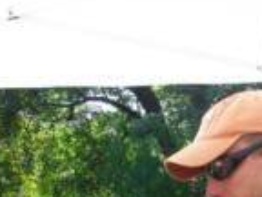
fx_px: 840
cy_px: 300
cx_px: 144
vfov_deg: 12.6
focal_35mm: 111
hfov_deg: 17.7
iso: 64
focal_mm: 5.7
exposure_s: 1/250
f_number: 2.8
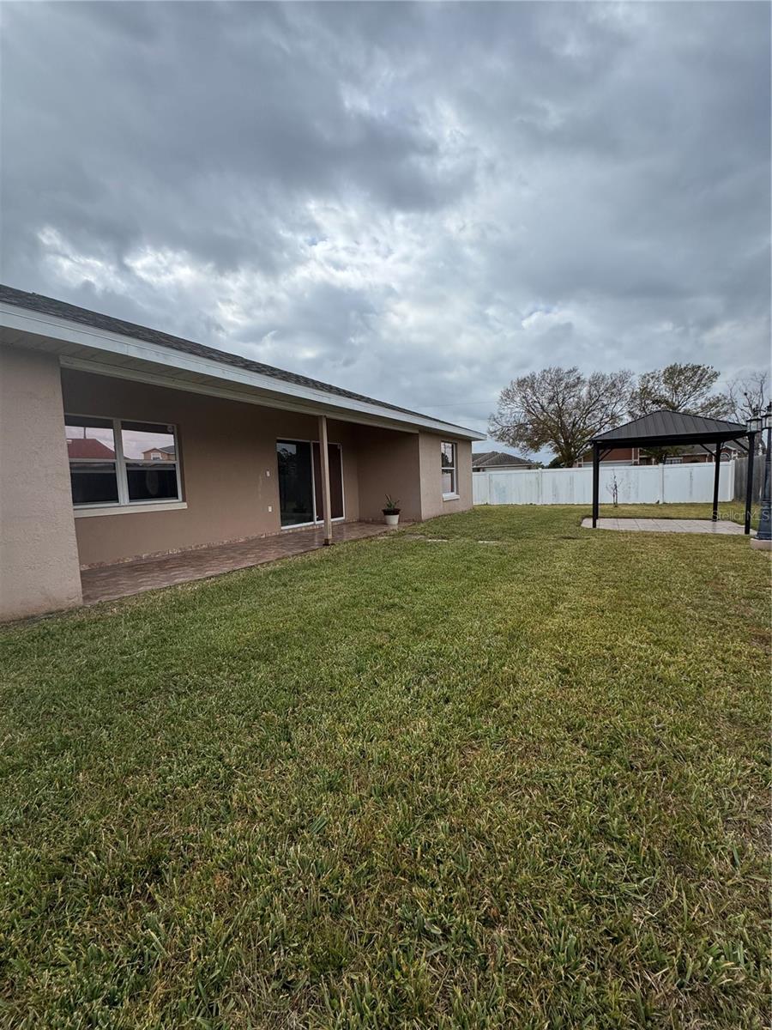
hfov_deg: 85.7
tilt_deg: -4.7
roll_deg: +3.7
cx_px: 386
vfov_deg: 102.1
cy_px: 515
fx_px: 416
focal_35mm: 14
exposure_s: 1/2146
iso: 50
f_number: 2.2
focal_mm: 2.22
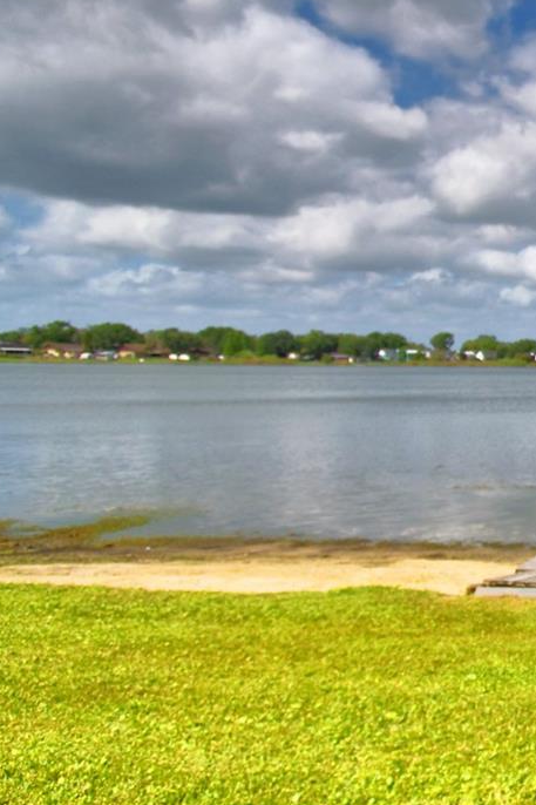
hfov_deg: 24.0
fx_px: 782
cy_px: 334
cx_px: 901
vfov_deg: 54.2
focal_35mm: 35
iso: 100
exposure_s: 1/2000
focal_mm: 10
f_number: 4.5
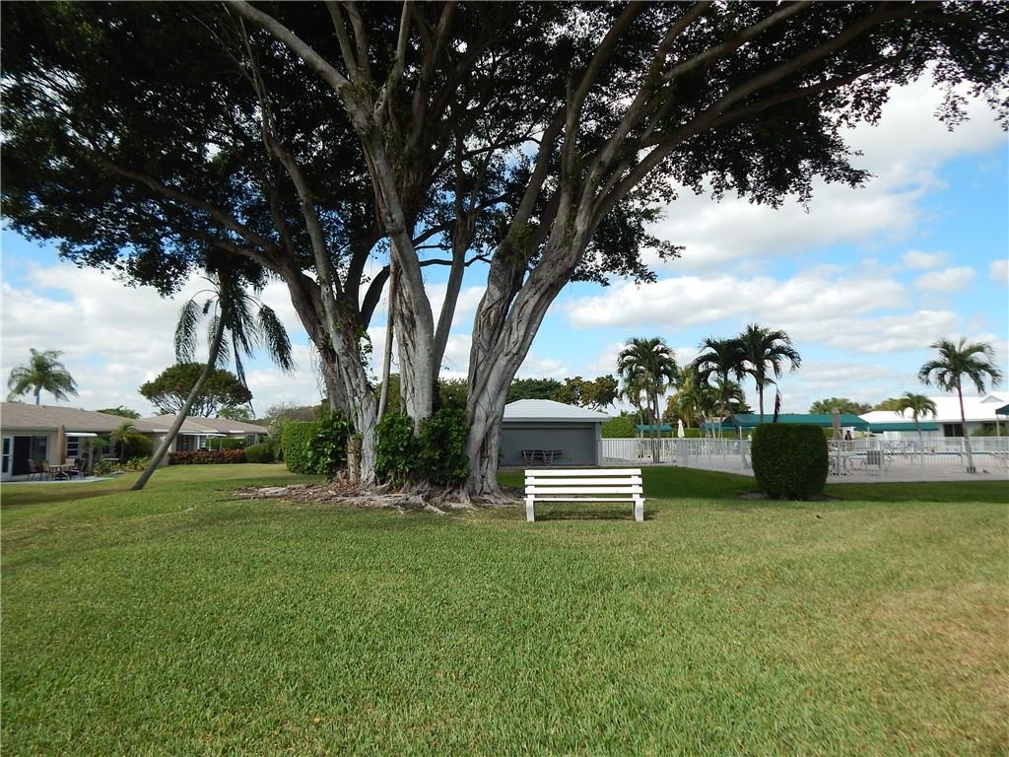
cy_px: 378
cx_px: 504
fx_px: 670
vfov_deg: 58.9
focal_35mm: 23
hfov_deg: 73.9
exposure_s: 1/400
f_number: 6
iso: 125
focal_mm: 4
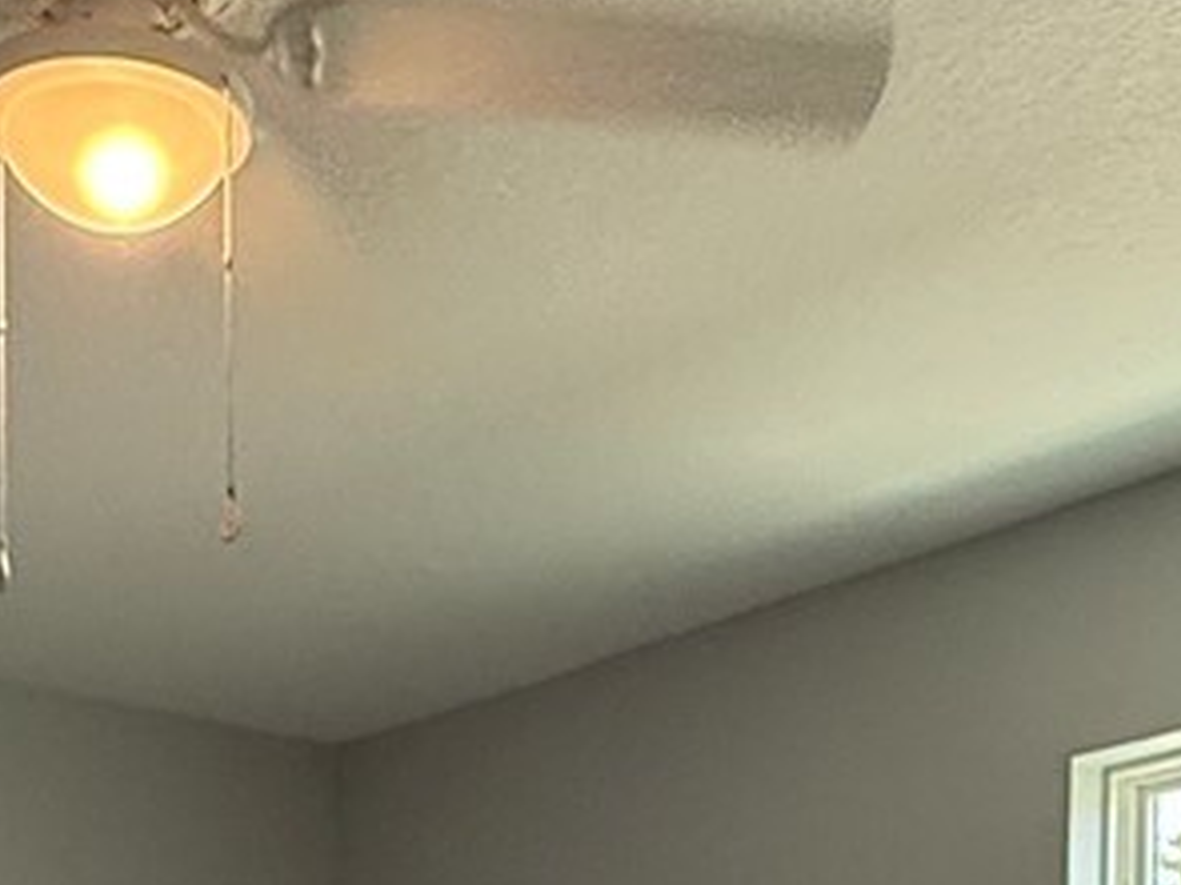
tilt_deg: -1.8
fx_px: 2592
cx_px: 476
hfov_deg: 25.6
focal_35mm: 76
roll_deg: -0.3
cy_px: 1514
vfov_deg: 16.6
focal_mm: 2.22
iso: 200
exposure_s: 1/120
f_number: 2.2
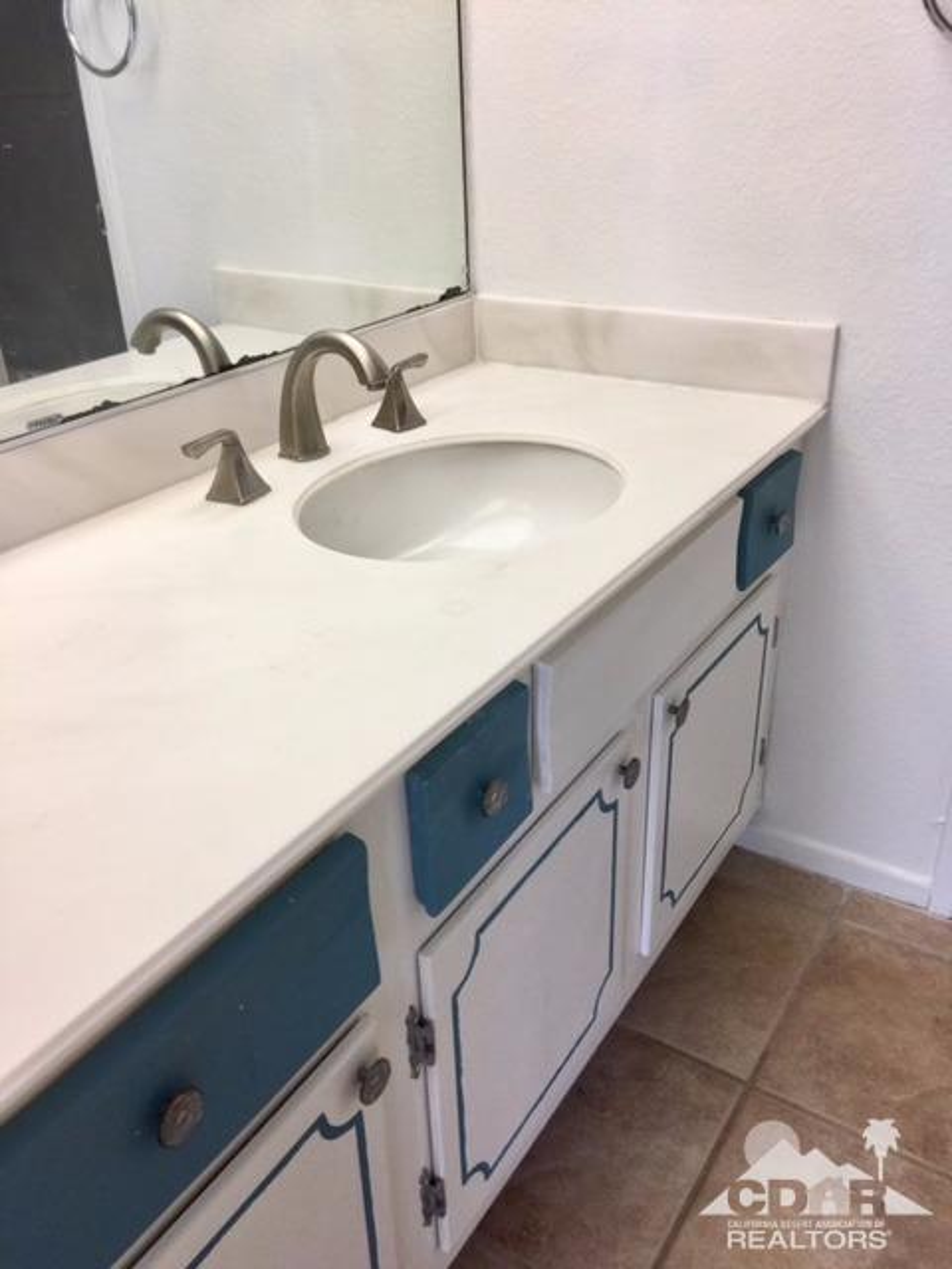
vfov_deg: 61.7
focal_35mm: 29
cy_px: 634
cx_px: 476
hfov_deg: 48.2
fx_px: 1063
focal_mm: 4.15
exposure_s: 1/30
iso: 32
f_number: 2.2
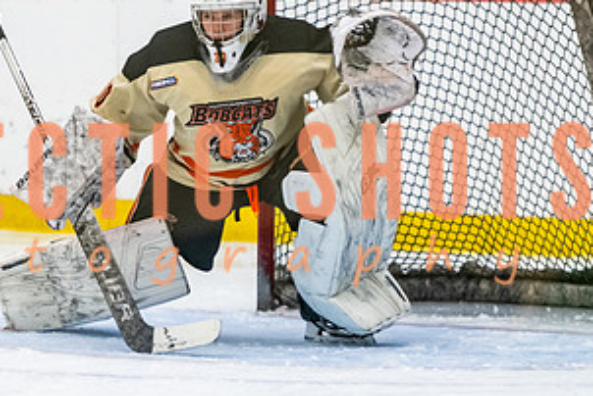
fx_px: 6529
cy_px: 231
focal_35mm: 396
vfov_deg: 3.5
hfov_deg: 5.2
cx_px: 153
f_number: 3.2
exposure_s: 1/640
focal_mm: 170
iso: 3200
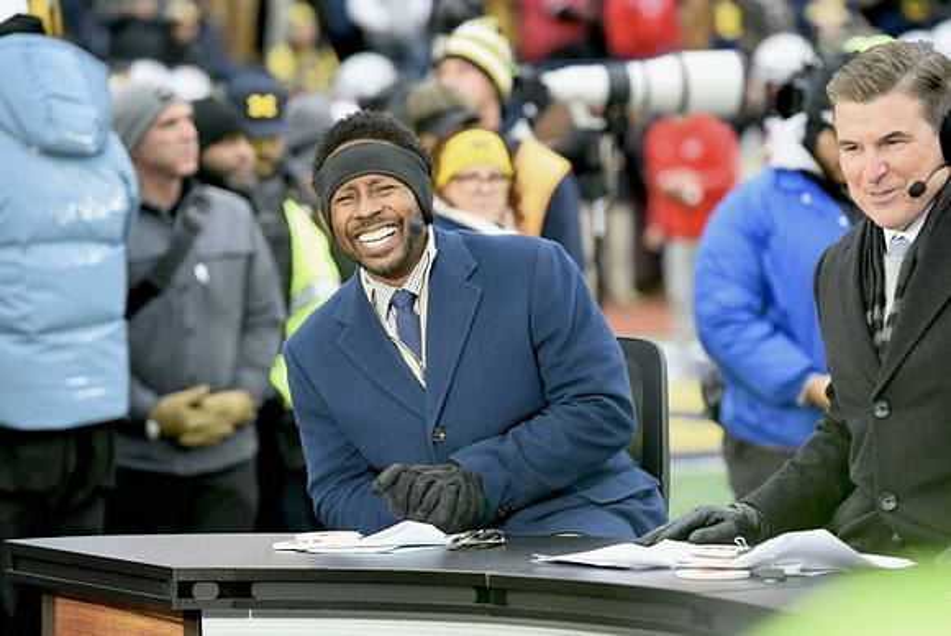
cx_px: 476
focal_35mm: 175
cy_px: 318
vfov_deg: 7.9
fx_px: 4627
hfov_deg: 11.7
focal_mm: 175
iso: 1000
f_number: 4
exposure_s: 1/800
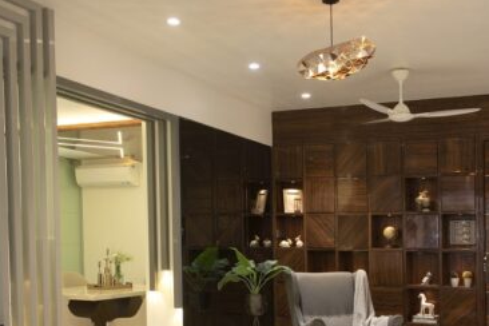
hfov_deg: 45.2
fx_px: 584
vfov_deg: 30.0
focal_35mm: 43
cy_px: 286
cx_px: 194
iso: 400
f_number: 8
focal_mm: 21
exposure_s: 1/320
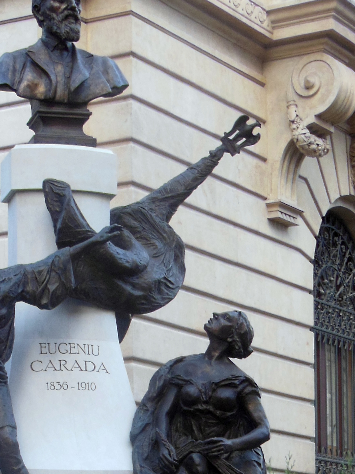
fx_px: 1873
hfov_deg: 10.8
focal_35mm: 137
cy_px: 482
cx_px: 47
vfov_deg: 14.2
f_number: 4.7
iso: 125
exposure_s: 1/40
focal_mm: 9.3
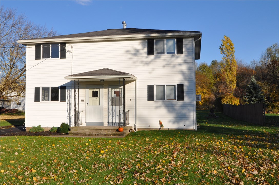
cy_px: 92
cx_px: 140
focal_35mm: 36
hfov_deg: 53.2
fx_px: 279
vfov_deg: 36.8
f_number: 10
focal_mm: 24
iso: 200
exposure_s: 1/400
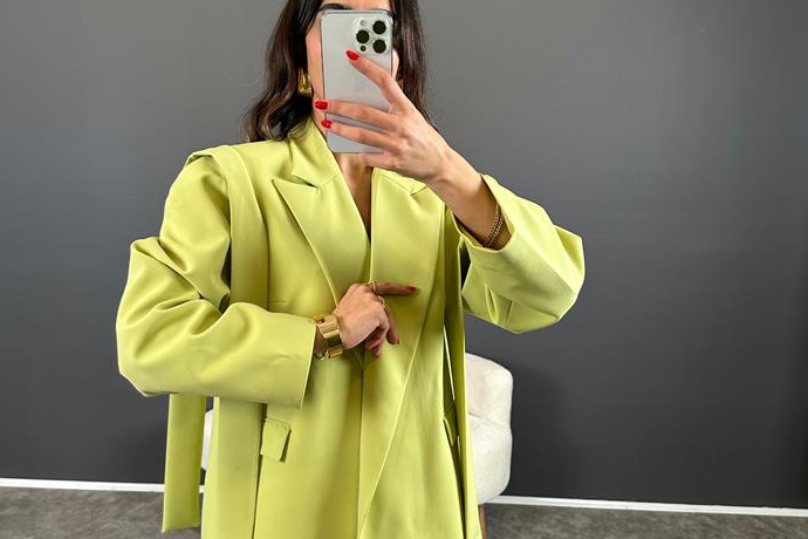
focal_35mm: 34
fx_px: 763
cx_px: 400
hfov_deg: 55.8
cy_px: 322
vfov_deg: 38.7
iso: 125
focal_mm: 6.86
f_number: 1.78
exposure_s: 1/121
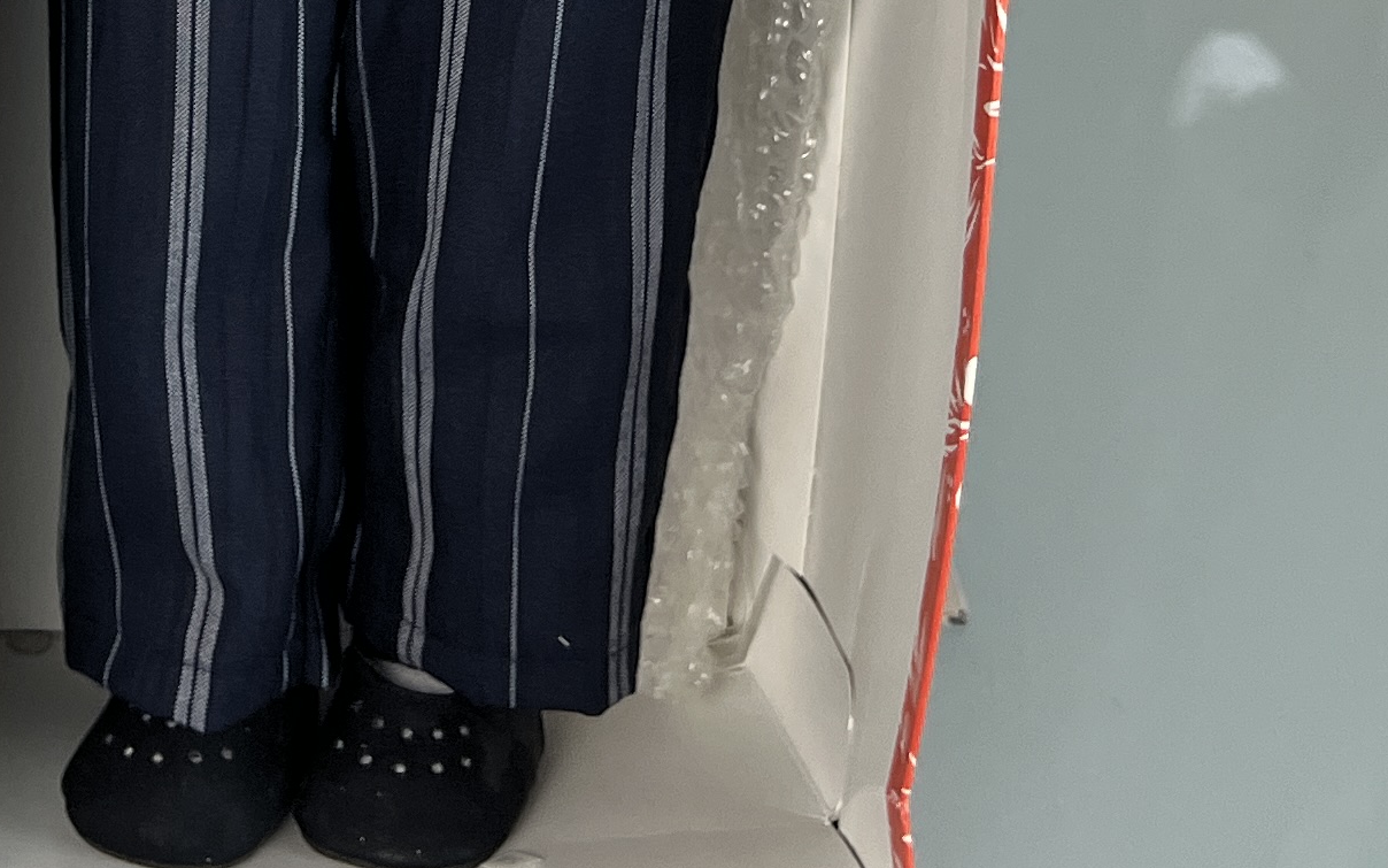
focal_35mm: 92
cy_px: -570
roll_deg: -3.5
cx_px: 172
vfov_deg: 13.1
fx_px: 3480
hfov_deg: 22.1
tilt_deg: -27.1
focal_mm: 5.7
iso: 50
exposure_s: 1/323
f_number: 1.5
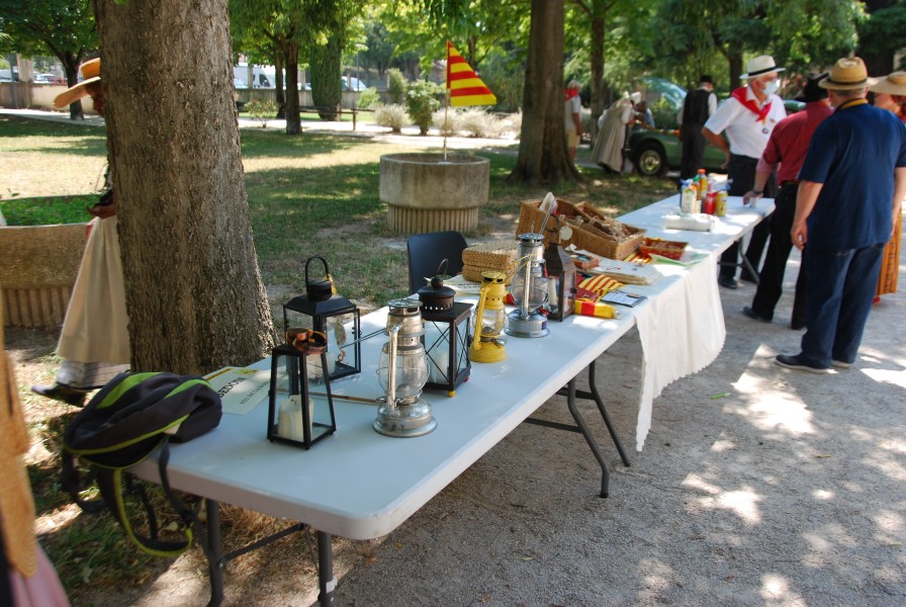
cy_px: 304
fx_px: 832
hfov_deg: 57.2
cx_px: 453
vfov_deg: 40.1
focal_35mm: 33
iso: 110
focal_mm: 22
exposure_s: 1/125
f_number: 5.6
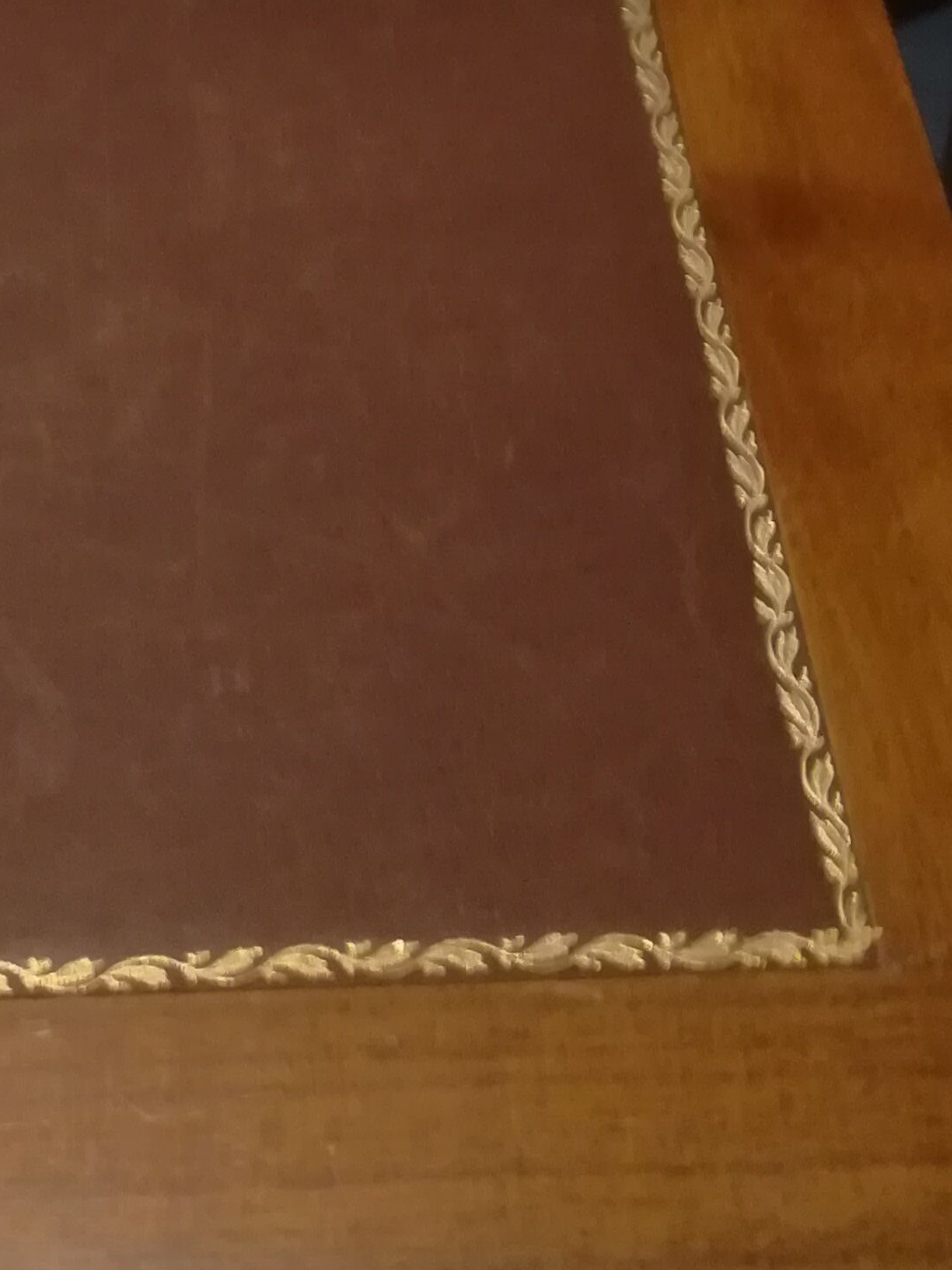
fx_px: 2603
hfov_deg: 20.3
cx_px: 80
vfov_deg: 26.9
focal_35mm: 71
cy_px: 253
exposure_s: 1/20
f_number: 2.2
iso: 640
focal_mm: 3.83
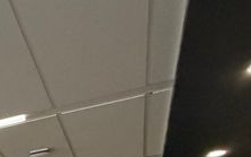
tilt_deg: -4.7
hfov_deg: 16.4
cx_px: -311
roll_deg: +1.1
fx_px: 506
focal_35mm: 74
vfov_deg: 13.5
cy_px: 362
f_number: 2.2
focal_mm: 2.22
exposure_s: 1/121
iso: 320
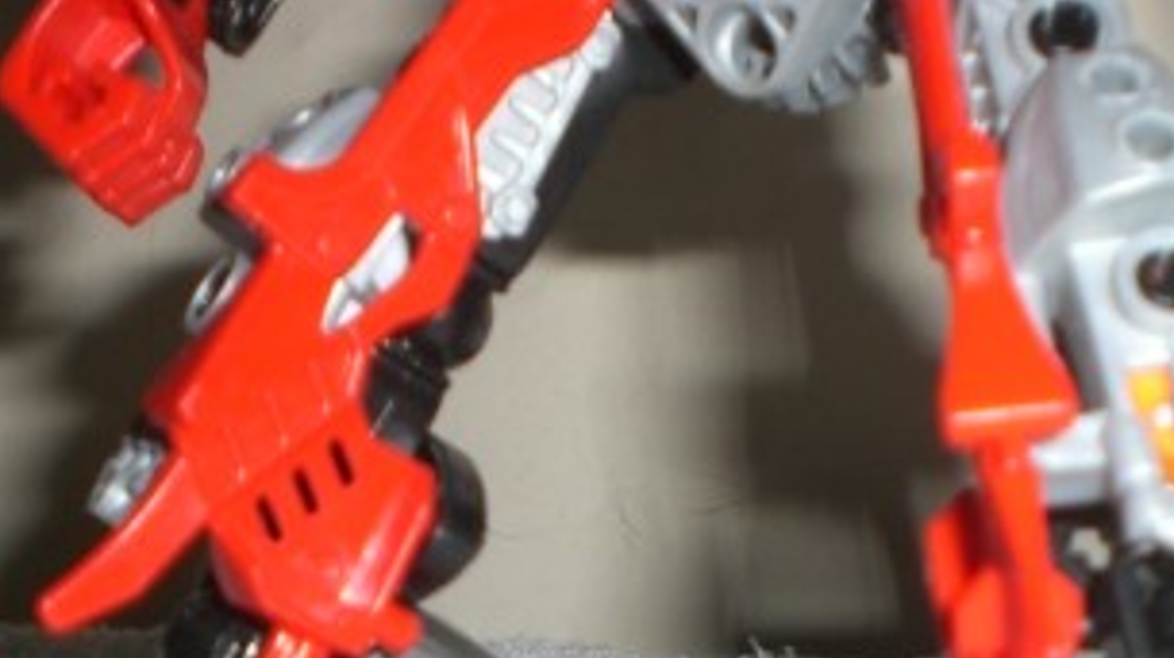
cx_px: 801
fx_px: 2706
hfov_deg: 24.3
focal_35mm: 87
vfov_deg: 13.4
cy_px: 858
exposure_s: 1/60
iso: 50
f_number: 3.1
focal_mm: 6.3
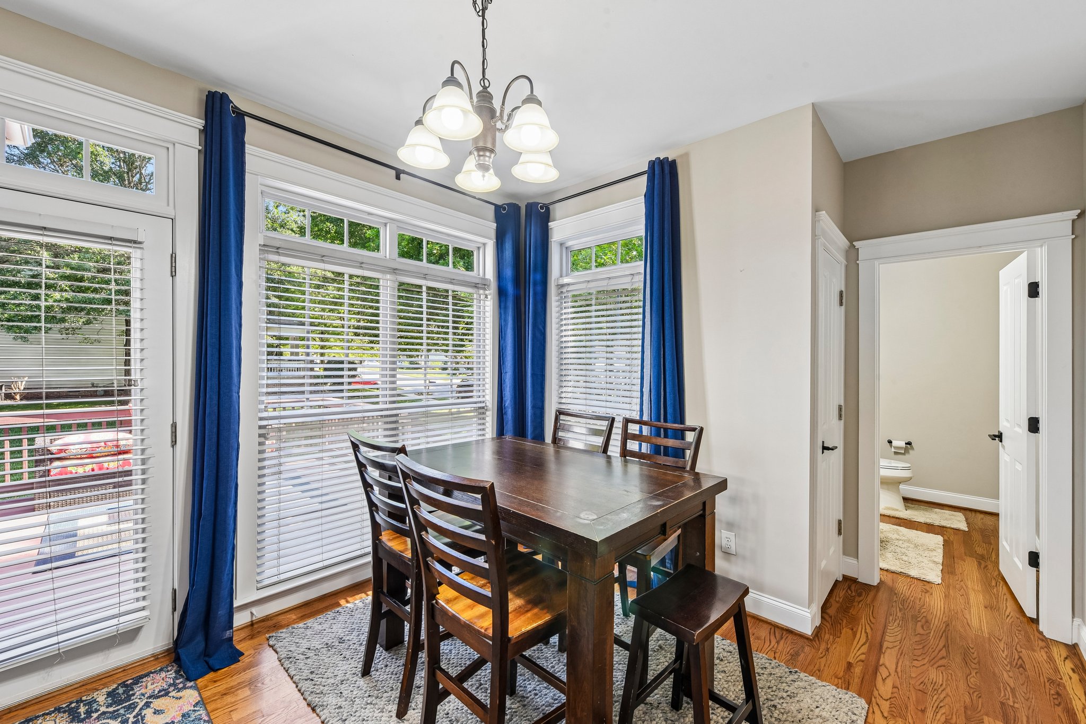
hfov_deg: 104.3
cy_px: 362
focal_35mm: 14
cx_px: 543
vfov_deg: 81.2
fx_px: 422
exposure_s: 1/6
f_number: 11
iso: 200
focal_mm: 14
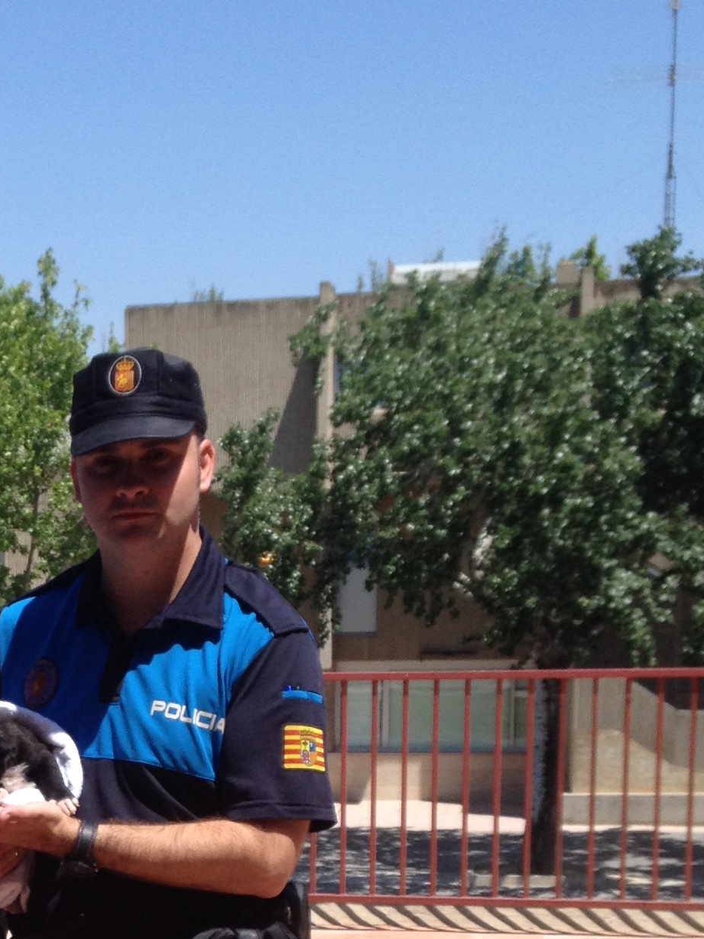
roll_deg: +2.2
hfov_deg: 15.5
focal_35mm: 93
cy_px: 924
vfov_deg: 20.5
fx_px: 2522
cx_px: -50
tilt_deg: -11.7
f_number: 2.4
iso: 50
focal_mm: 4.28
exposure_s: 1/1416
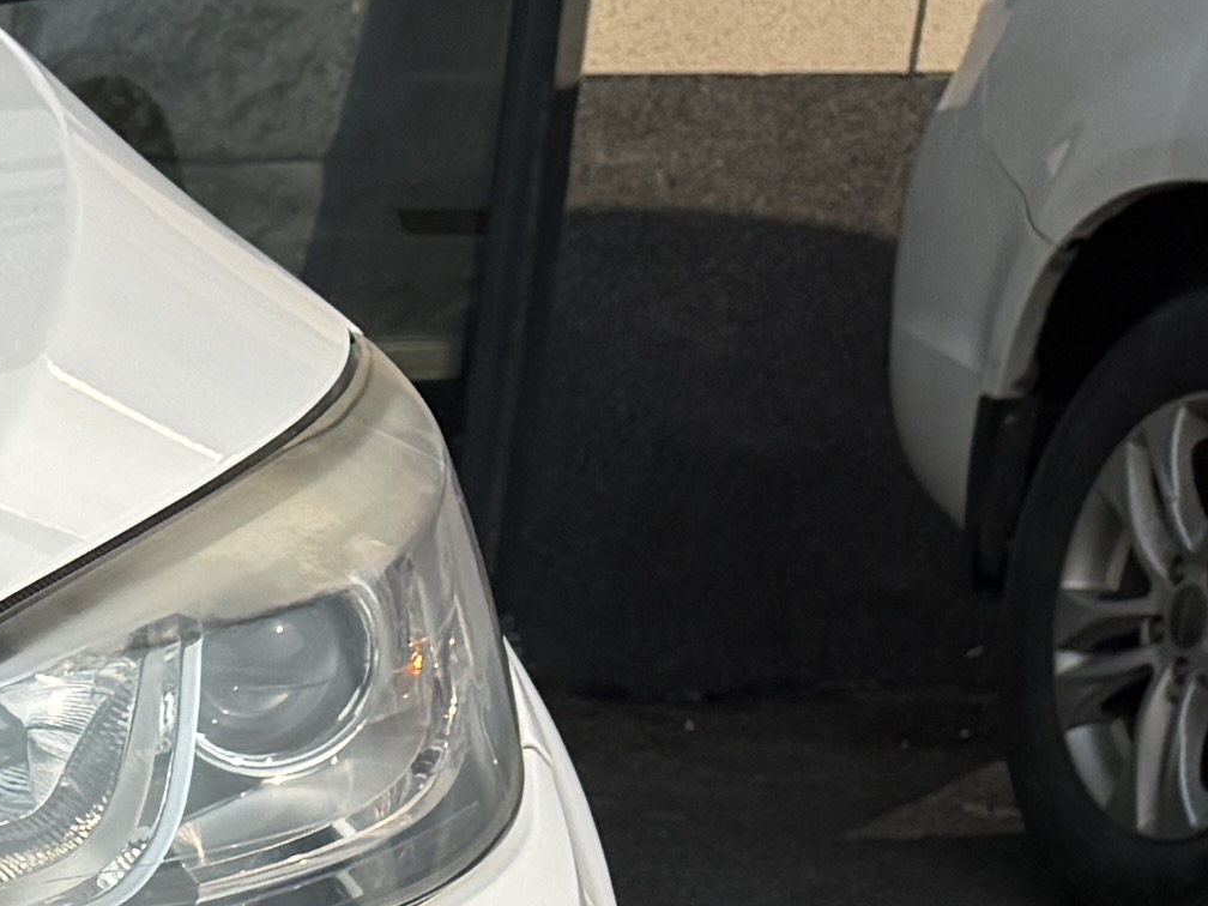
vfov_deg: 10.5
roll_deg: +1.0
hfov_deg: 11.6
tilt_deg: -17.3
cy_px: 1393
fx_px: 4746
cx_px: -1774
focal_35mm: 136
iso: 80
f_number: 1.78
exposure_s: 1/6711
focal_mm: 6.76
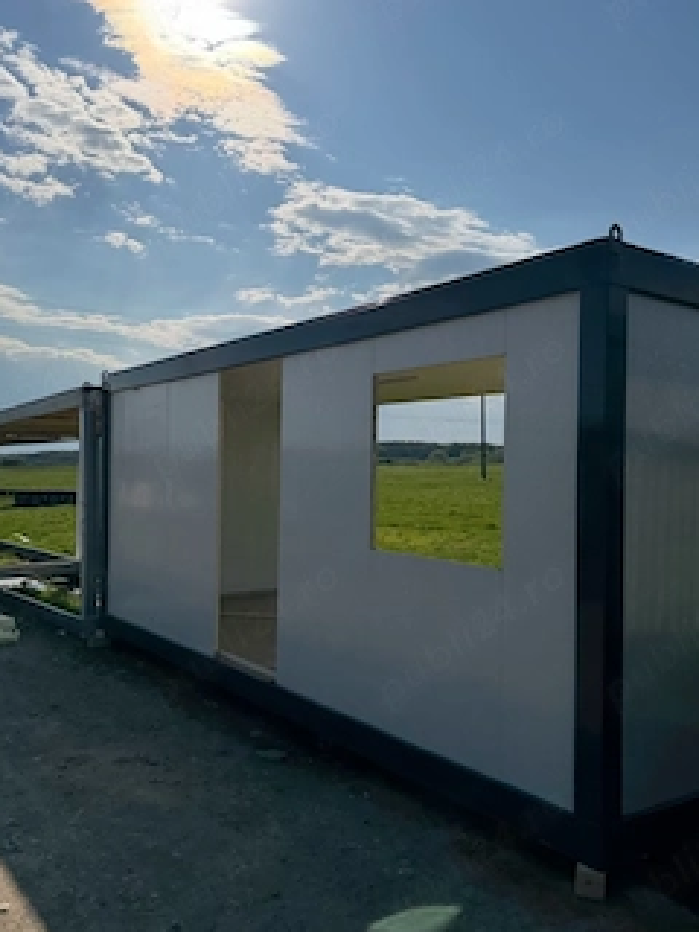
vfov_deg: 59.9
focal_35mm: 30
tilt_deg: +4.3
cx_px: 303
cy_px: 443
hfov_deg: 46.7
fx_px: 808
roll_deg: -2.5
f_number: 1.78
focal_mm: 6.76
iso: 80
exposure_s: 1/22727
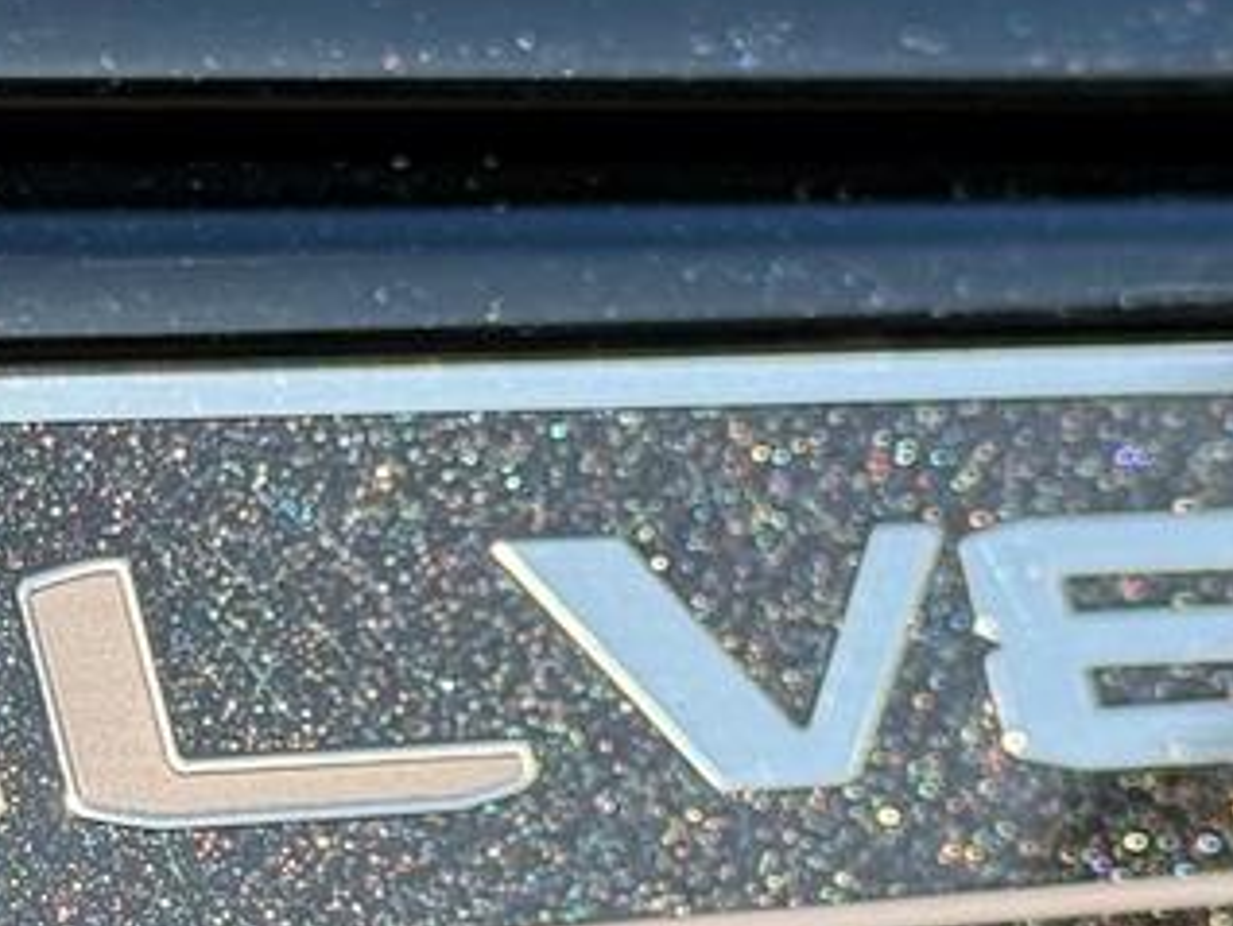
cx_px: -116
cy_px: 876
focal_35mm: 193
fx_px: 6880
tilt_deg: -1.6
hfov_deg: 10.1
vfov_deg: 7.7
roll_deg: -2.3
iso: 80
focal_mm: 6.76
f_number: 1.78
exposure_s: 1/2865
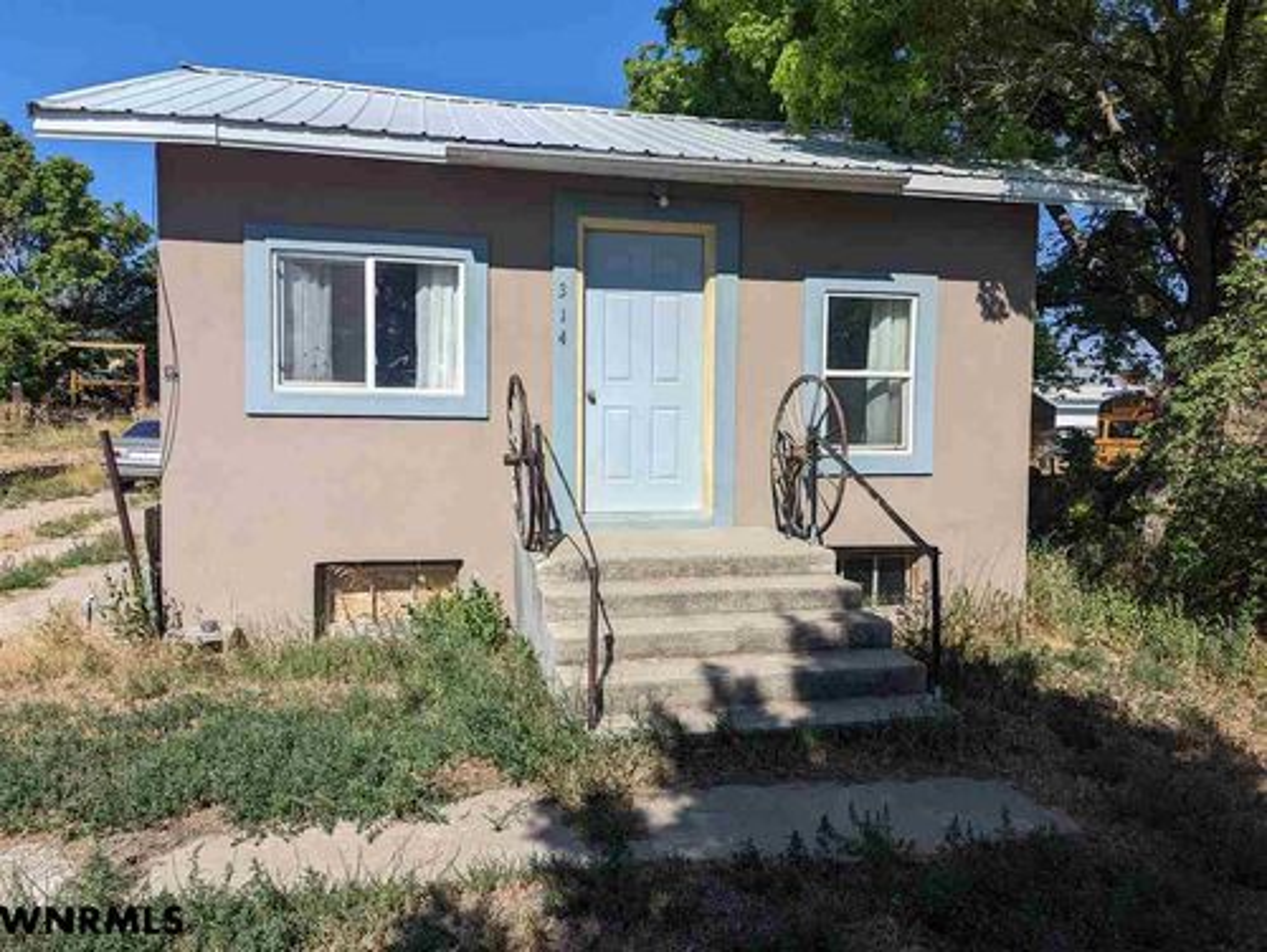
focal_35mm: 24
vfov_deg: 56.9
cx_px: 634
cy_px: 476
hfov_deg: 71.5
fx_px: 879
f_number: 1.85
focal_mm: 6.81
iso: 41
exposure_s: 1/2833
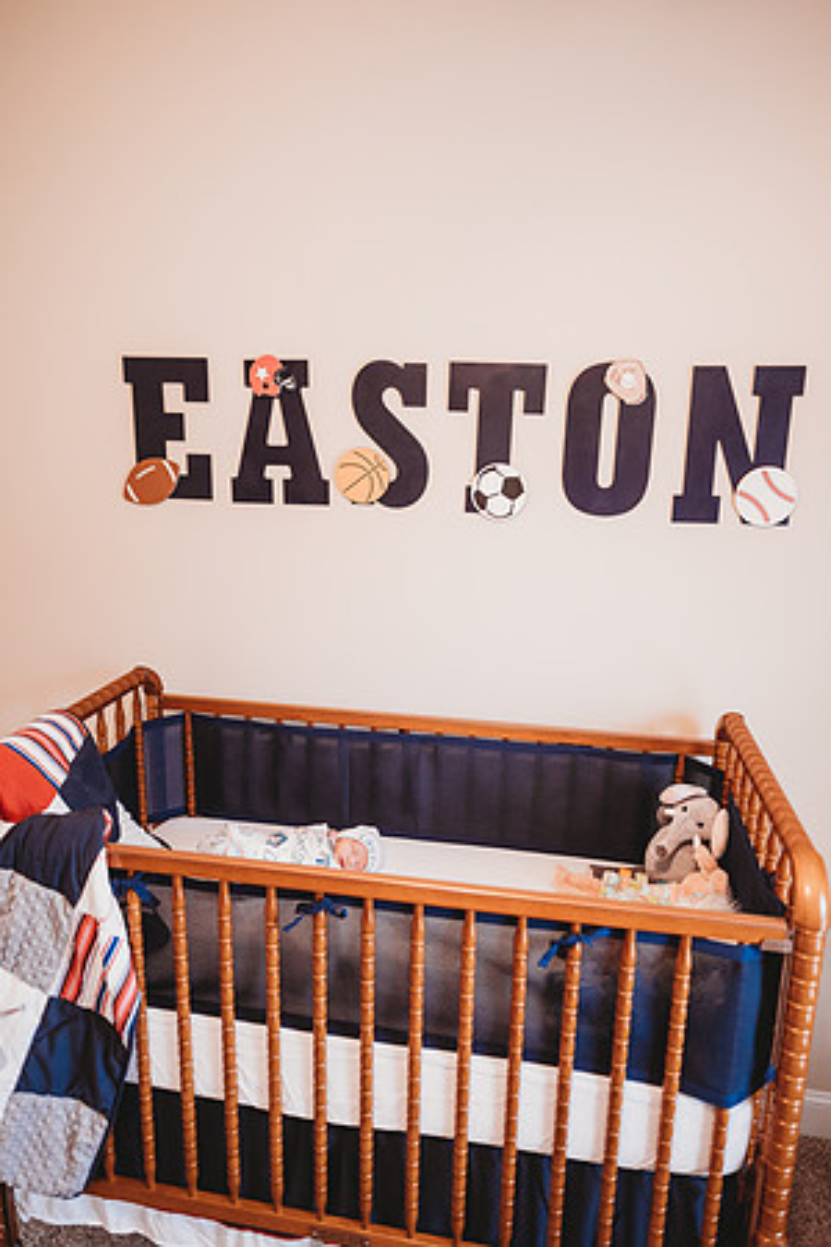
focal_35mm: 24
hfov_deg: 53.1
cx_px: 416
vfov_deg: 73.7
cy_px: 624
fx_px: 831
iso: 1000
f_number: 2.2
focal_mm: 24
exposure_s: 1/160
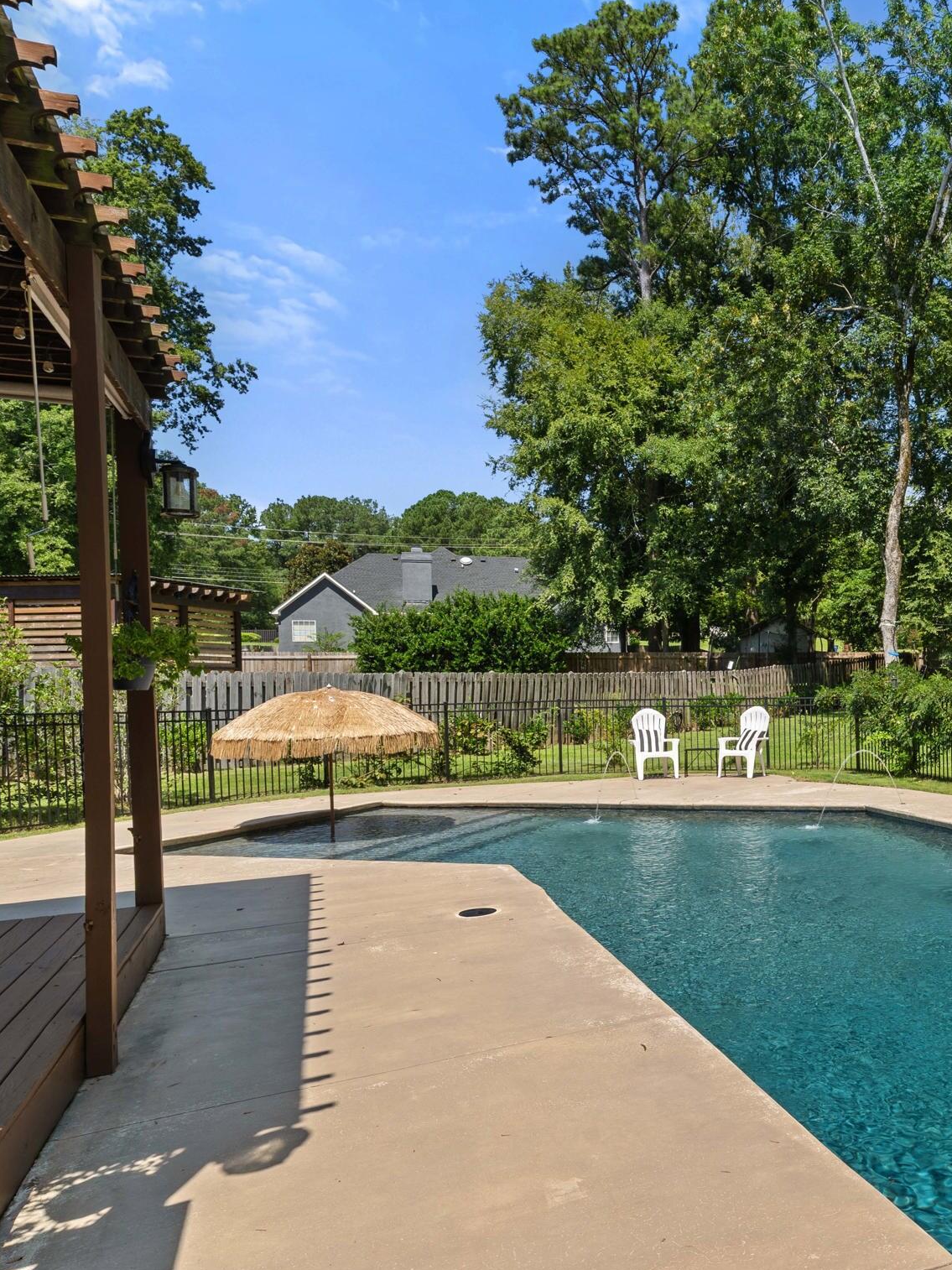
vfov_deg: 65.2
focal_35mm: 27
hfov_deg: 46.3
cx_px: 860
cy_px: 684
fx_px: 990
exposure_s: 1/25
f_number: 11
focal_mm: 17
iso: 50
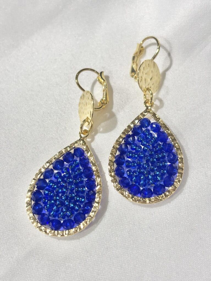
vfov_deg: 36.8
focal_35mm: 52
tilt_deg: -61.4
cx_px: 106
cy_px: 140
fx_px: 423
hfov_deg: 28.0
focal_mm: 5.96
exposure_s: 1/266
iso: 32
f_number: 1.6
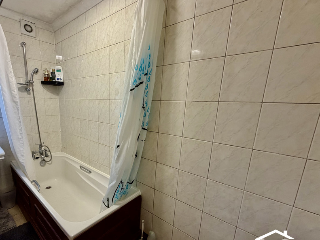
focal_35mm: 17
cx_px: 131
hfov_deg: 90.1
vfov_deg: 74.4
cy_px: 136
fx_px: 157
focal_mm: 2.22
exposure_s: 1/100
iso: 320
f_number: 2.2
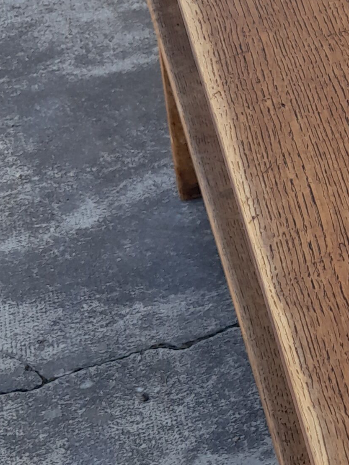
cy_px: 198
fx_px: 1210
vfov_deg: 21.8
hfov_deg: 14.8
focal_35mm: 90
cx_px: 576
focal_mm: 4.6
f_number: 2
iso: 20
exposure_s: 1/156
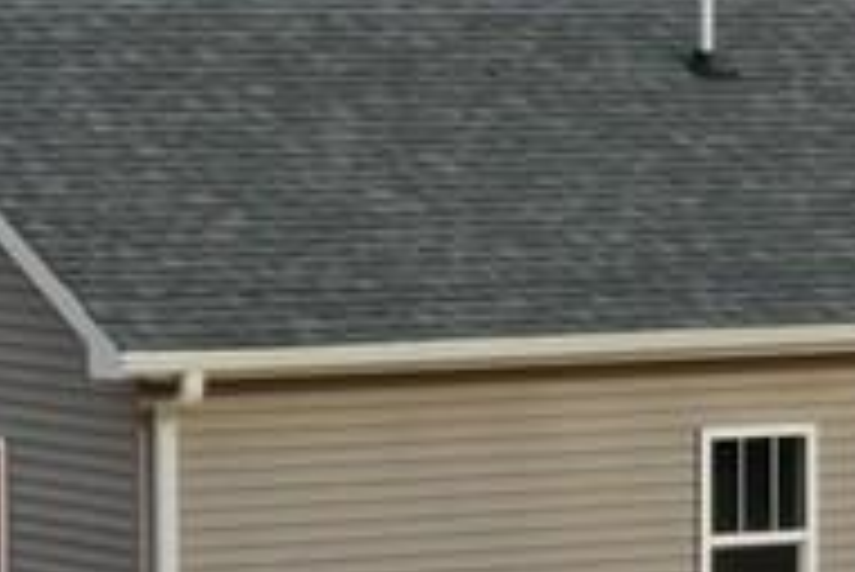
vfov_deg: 5.1
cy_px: 185
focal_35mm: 269
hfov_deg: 7.6
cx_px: 1066
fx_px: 6393
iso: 100
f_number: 3.8
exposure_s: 1/293
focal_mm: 8.6
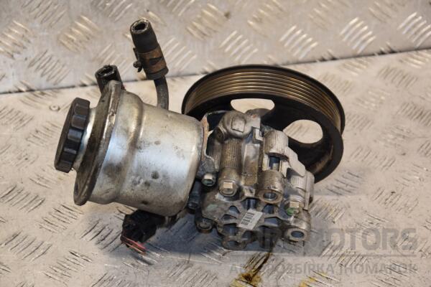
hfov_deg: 19.5
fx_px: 1257
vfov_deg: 13.0
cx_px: 216
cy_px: 144
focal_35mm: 105
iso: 800
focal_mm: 70
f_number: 5.3
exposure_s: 1/125
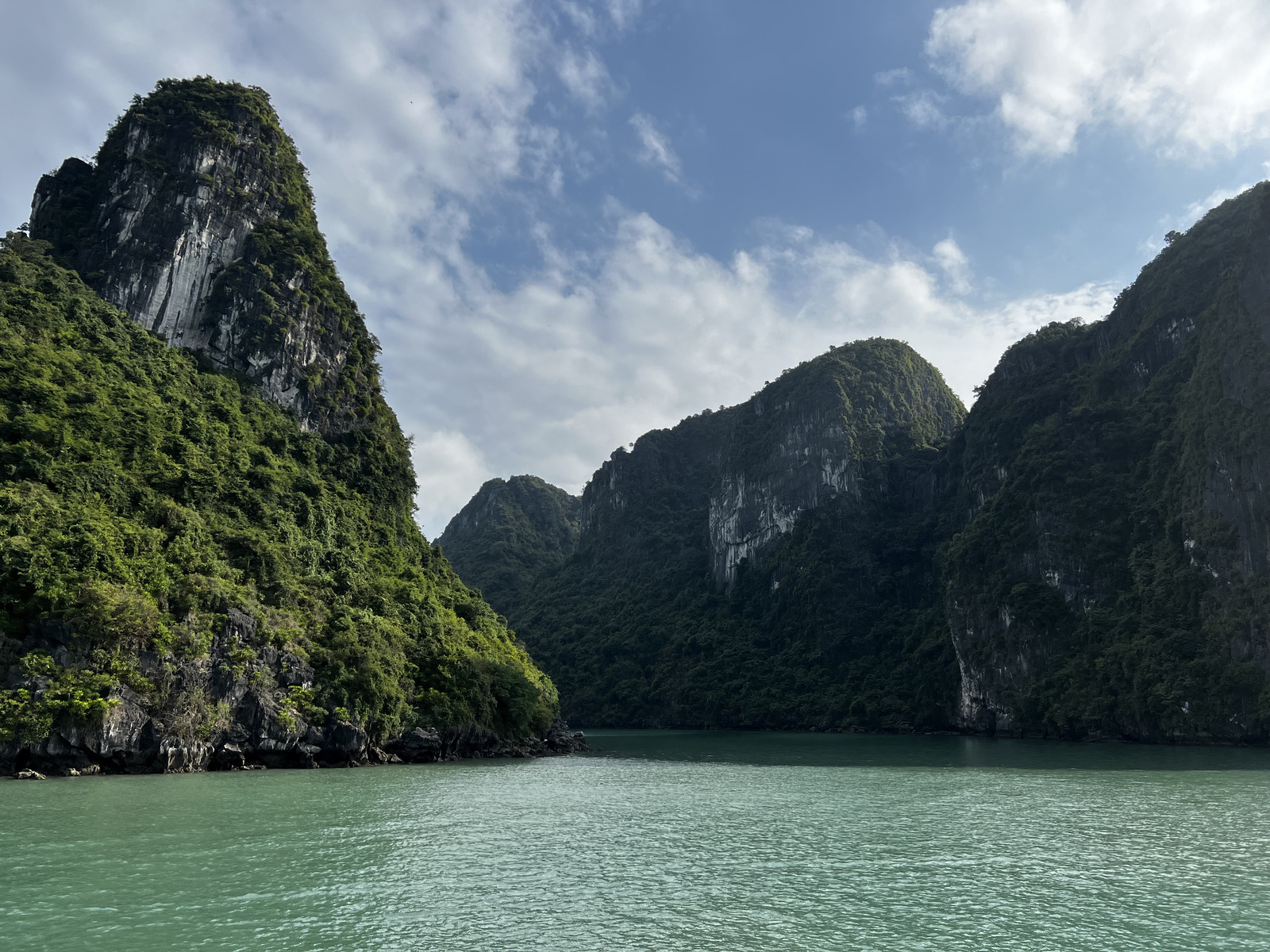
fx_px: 954
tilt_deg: +14.8
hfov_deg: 67.3
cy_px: 476
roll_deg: +0.2
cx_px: 635
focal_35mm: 26
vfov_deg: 53.1
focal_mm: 5.7
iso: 50
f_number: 1.5
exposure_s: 1/6579
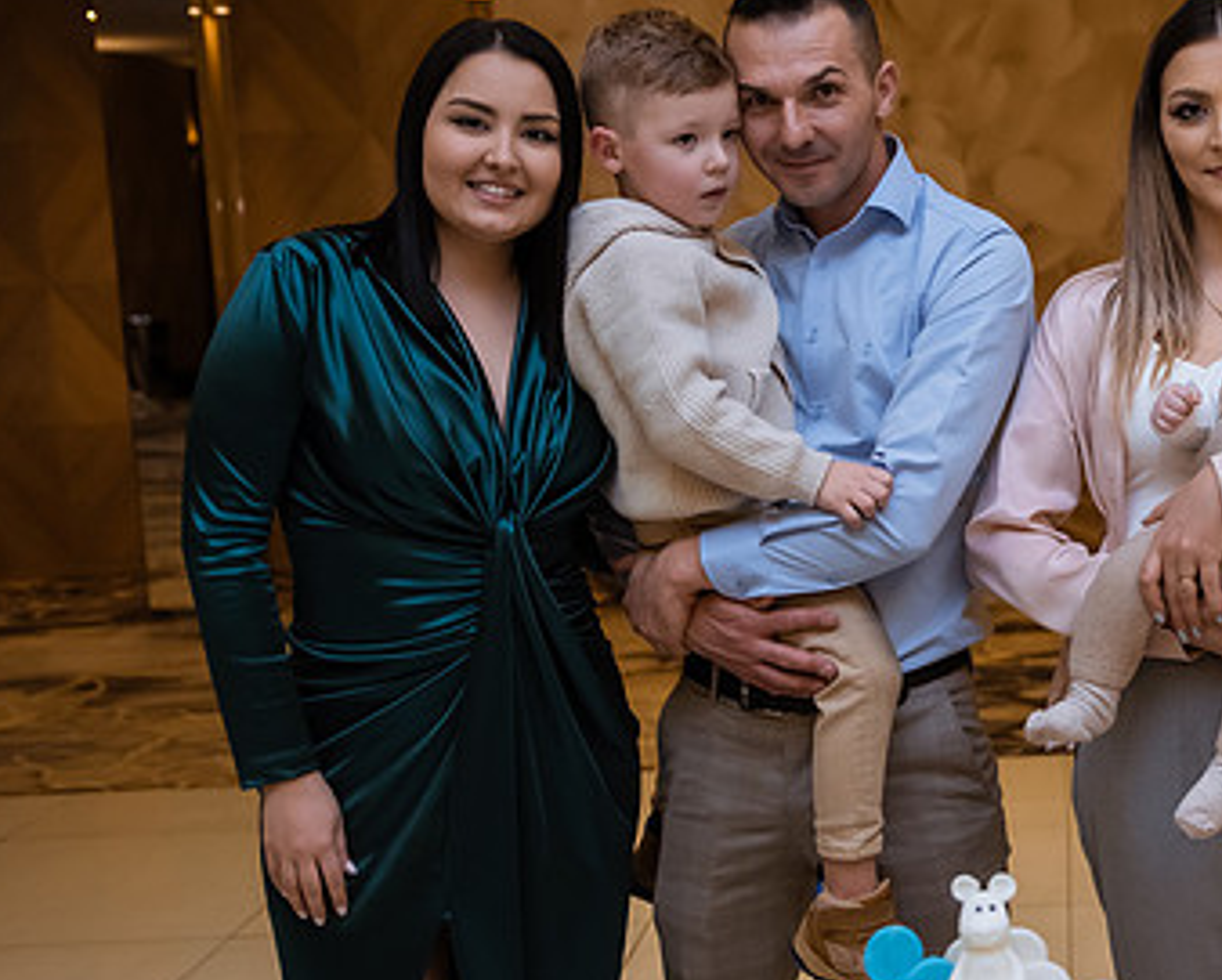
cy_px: 517
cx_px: 1074
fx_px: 2317
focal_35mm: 64
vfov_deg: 23.9
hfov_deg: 28.5
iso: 1600
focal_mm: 36
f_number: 2.8
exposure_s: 1/160
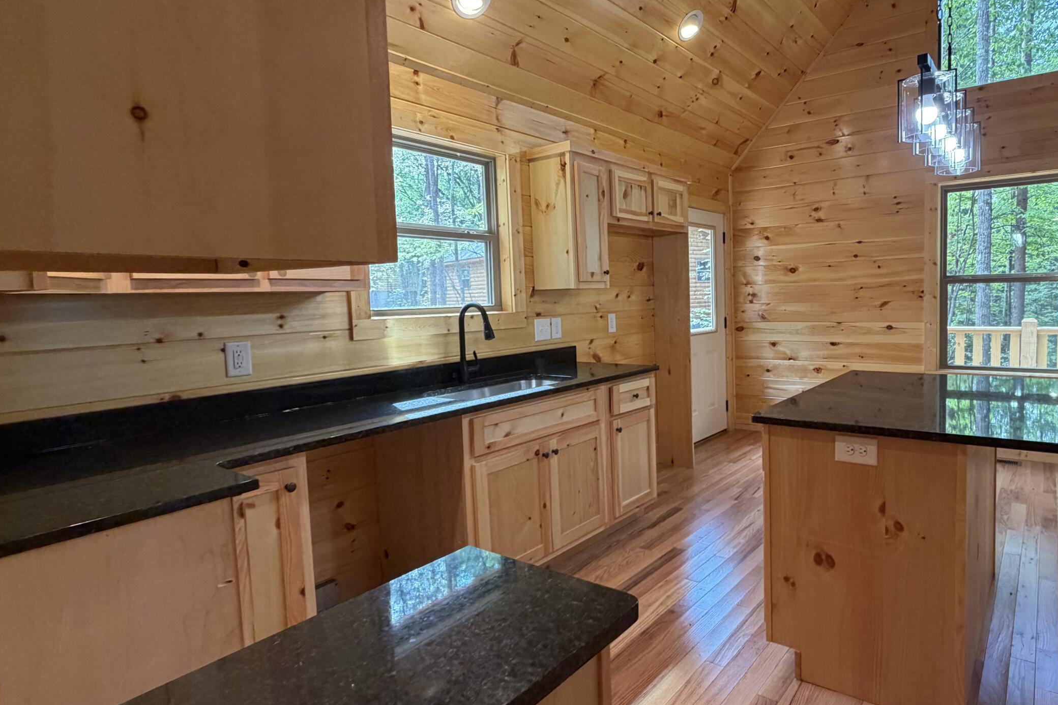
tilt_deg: -4.1
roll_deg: +1.9
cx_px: 653
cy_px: 339
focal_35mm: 21
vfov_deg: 59.5
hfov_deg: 79.9
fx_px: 617
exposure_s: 1/120
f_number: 2.2
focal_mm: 2.22
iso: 250
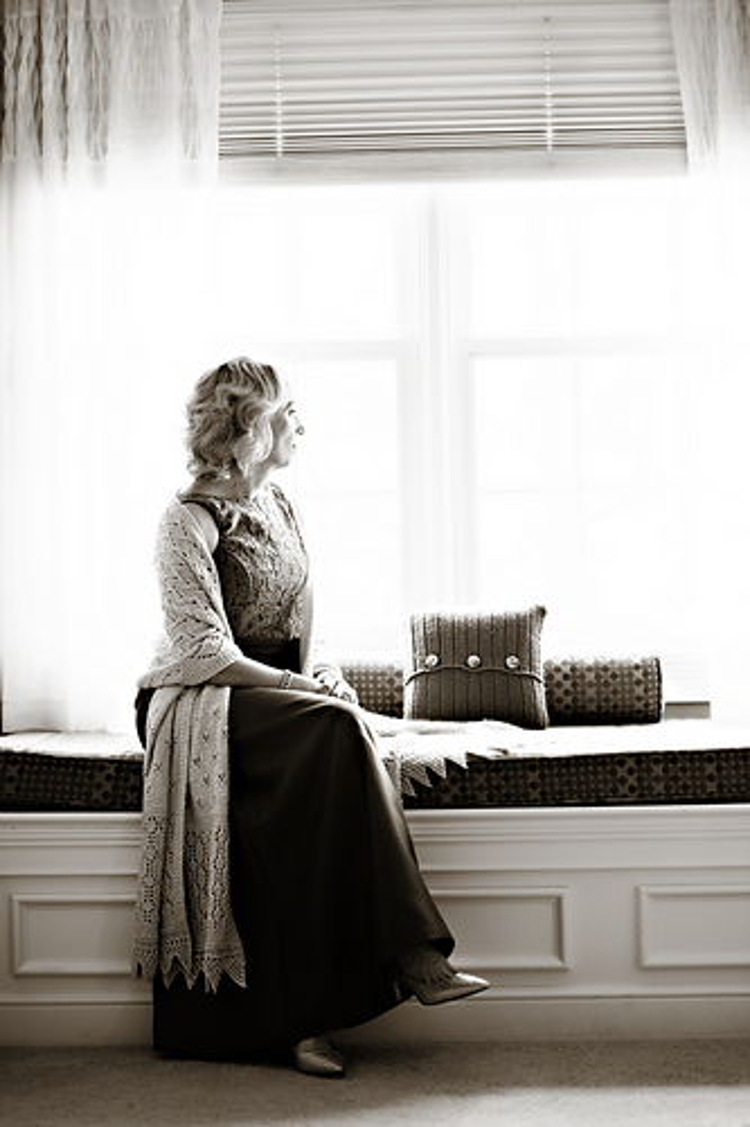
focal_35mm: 70
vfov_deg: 28.9
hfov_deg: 19.4
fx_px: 2189
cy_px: 564
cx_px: 375
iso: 1000
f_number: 3.5
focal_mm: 70
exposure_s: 1/200
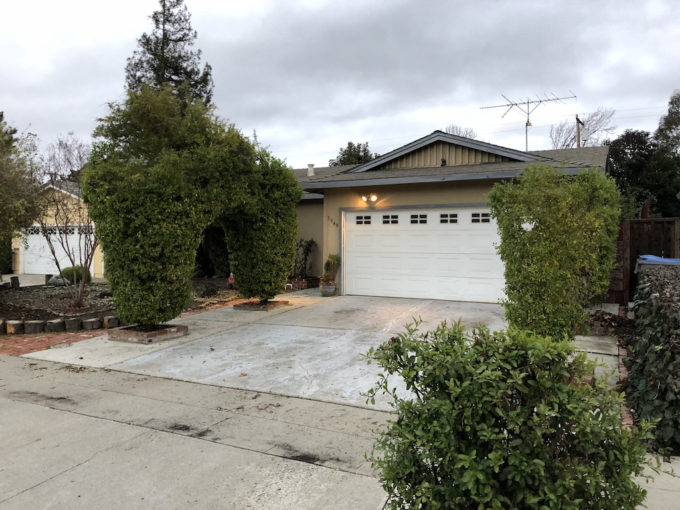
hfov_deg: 63.4
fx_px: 550
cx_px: 340
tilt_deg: +1.4
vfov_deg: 49.7
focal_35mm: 28
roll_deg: -2.2
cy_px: 255
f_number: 1.8
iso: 40
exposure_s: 1/20
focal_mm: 4
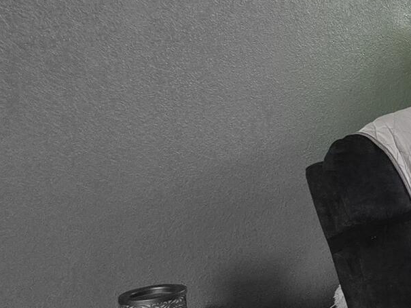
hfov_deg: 13.8
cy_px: -5
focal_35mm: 114
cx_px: 890
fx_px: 1354
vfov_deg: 12.8
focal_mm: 6.3
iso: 160
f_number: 1.7
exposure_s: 1/60
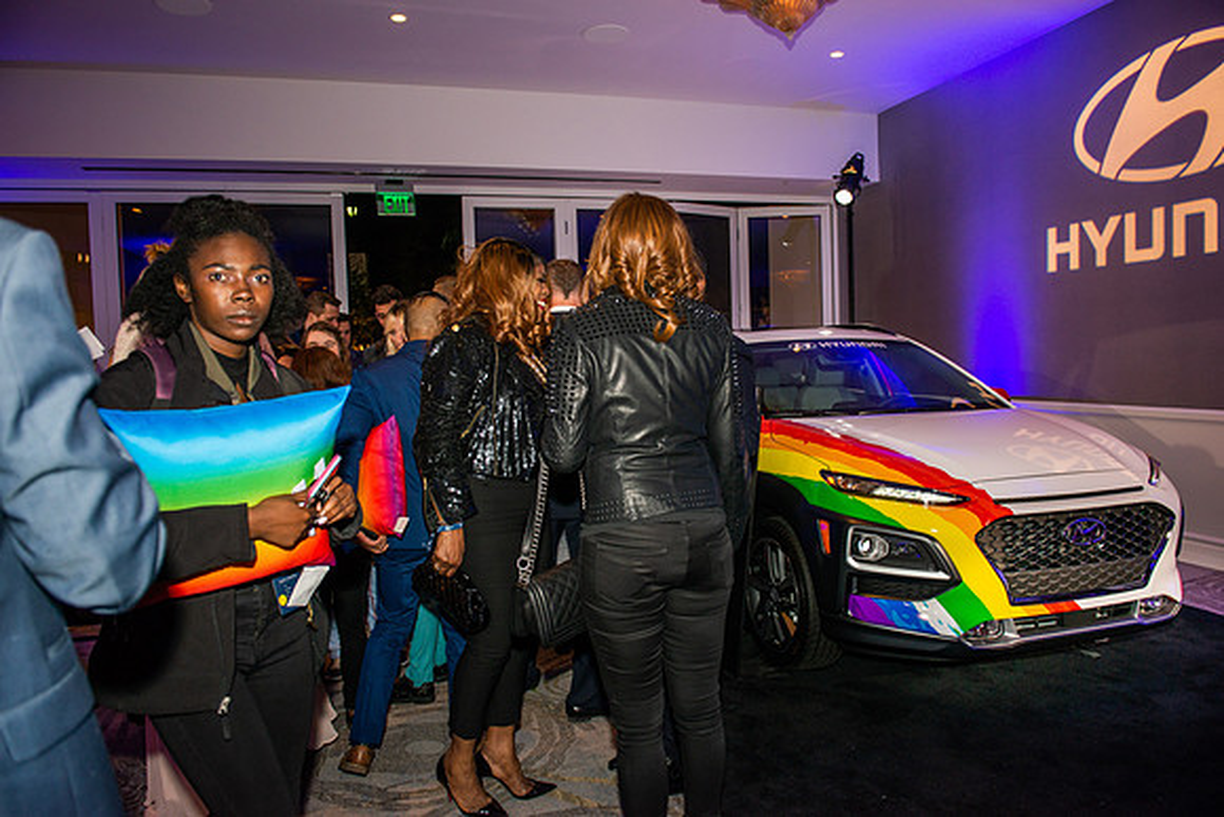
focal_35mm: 24
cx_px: 612
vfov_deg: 53.2
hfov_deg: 73.7
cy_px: 408
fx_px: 816
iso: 640
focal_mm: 24
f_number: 4
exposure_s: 1/160
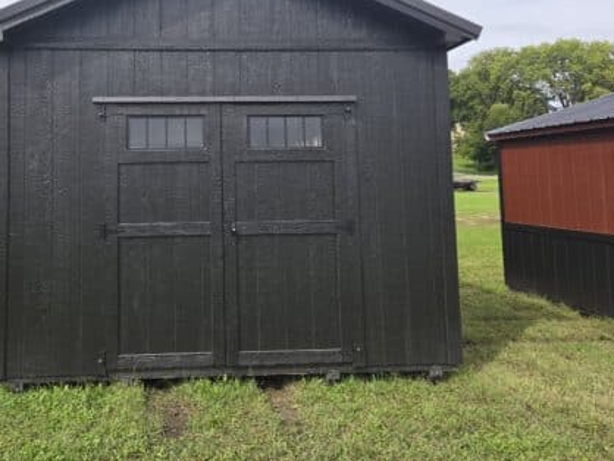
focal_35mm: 33
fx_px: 586
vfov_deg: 42.4
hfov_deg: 54.2
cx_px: 206
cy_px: 153
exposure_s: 1/3084
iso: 80
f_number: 1.8
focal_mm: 5.4
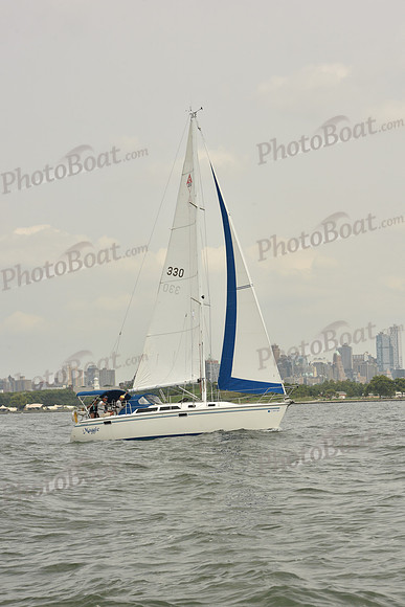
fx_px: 1518
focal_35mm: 90
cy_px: 304
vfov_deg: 22.6
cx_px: 202
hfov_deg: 15.2
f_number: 11
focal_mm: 90
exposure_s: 1/640
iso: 250
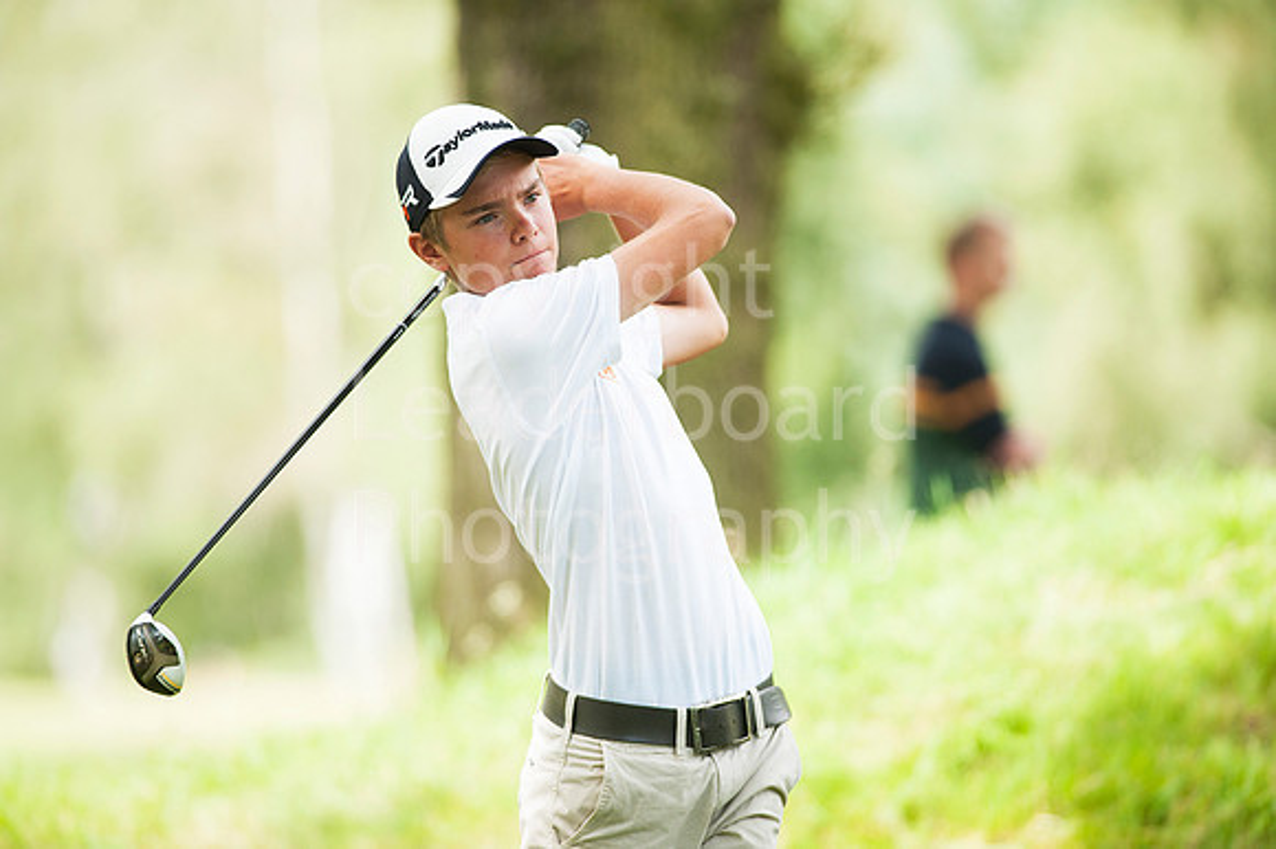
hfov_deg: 6.9
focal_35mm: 300
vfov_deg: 4.6
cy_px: 424
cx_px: 638
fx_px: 10627
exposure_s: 1/1000
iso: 400
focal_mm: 300
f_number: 4
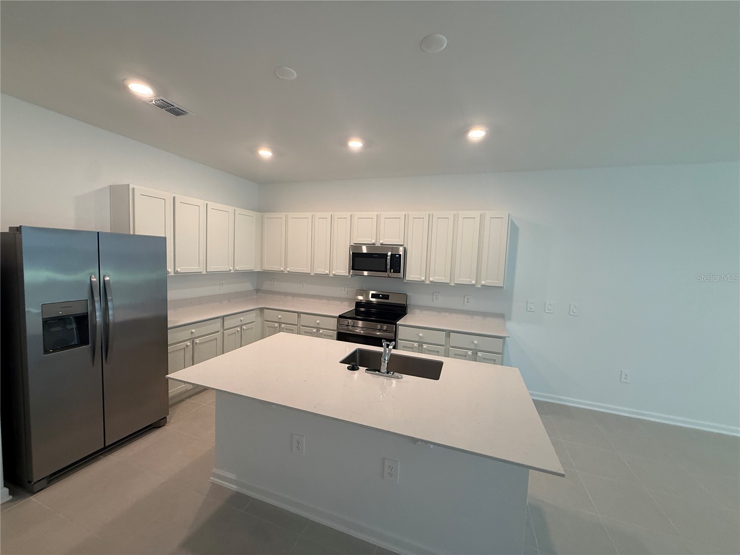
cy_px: 278
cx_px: 370
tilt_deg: -1.4
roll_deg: -1.0
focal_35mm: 14
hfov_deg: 102.1
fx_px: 299
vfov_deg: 85.7
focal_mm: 2.22
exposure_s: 1/120
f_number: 2.2
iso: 200
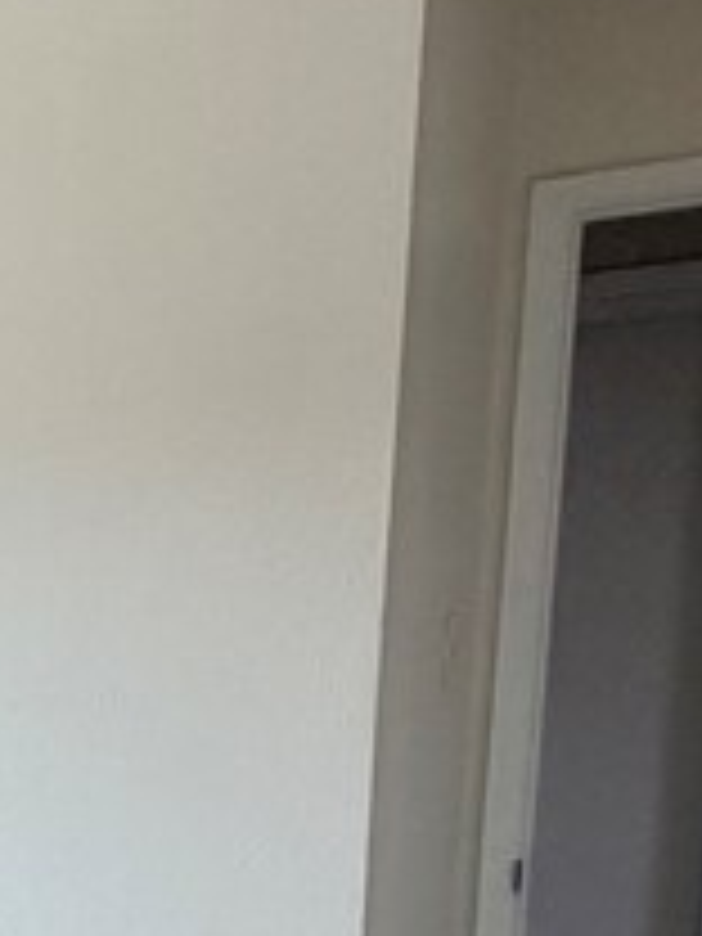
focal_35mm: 69
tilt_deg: -9.0
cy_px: 945
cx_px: -738
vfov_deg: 26.6
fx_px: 1866
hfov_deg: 16.1
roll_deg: +1.6
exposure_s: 1/121
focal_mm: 2.22
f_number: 2.2
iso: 200
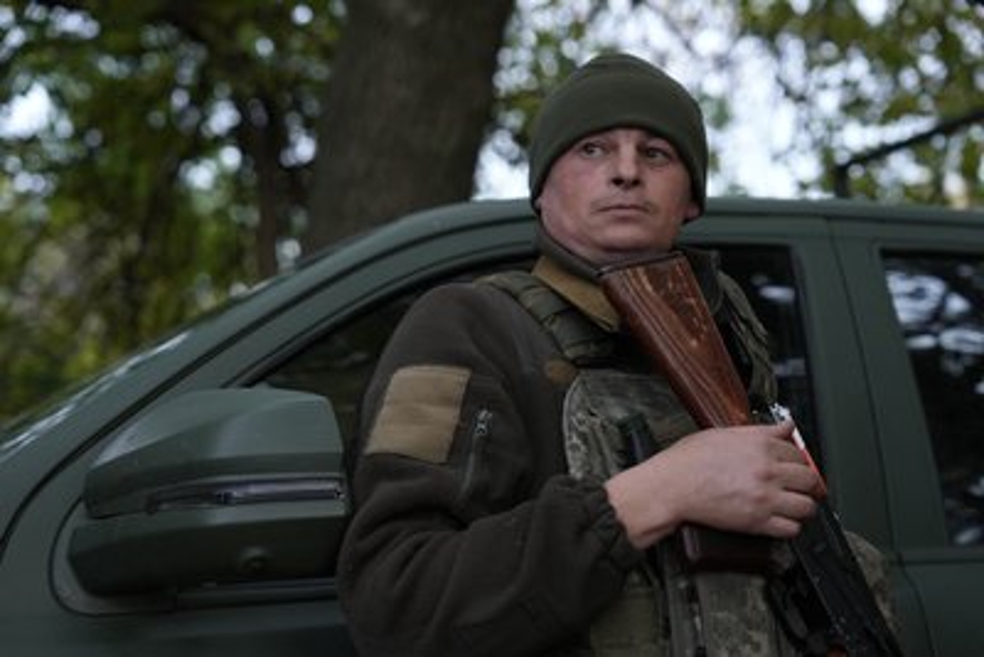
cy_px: 328
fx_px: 1558
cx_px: 492
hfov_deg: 35.0
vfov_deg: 23.8
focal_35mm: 57
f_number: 2.8
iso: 1000
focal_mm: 57
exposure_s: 1/100
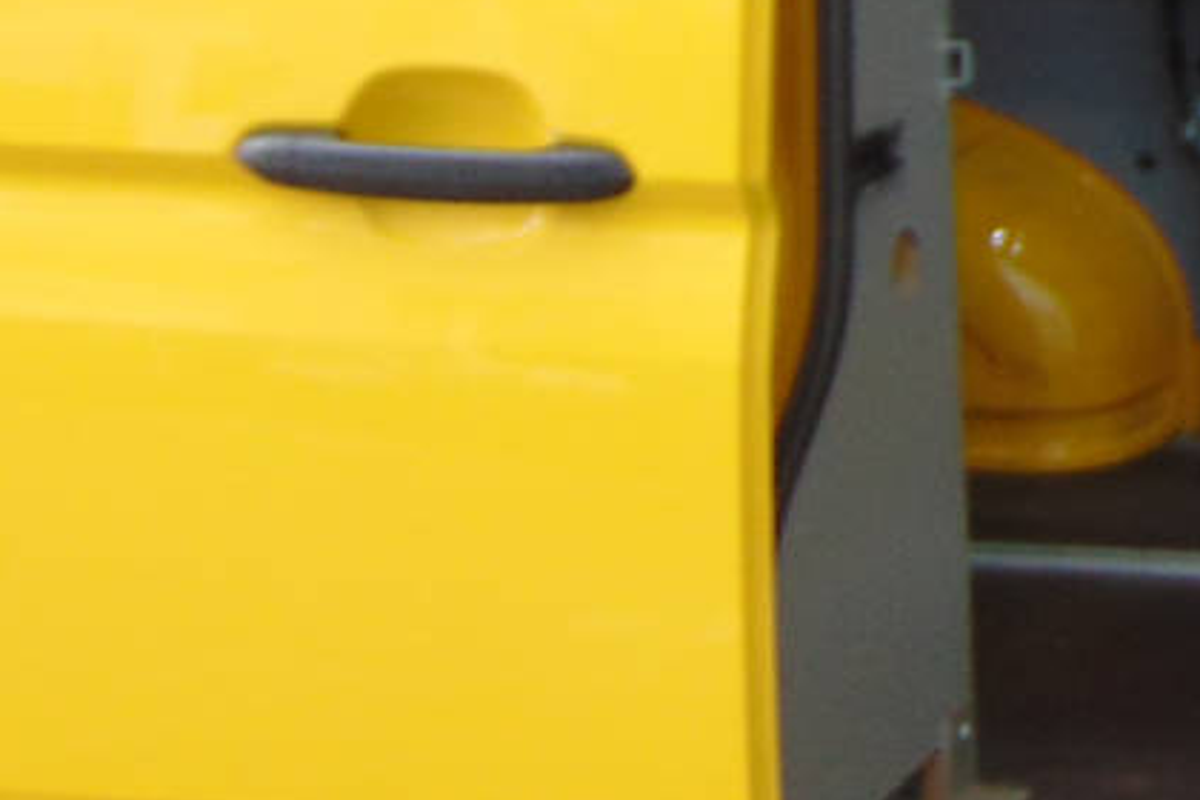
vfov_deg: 11.3
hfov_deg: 15.8
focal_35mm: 119
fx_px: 3966
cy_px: -151
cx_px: 1780
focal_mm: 5.4
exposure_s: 1/125
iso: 80
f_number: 3.1
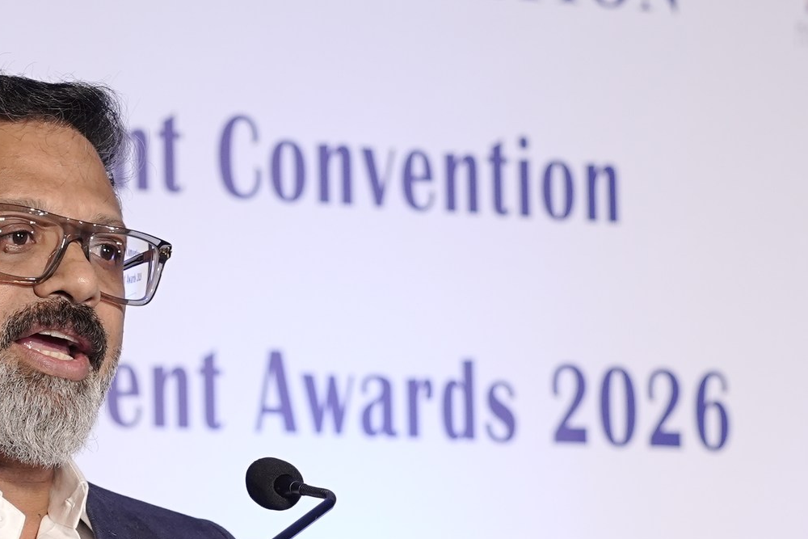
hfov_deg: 9.8
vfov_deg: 6.5
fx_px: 4714
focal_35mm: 210
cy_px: 624
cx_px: 118
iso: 1000
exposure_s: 1/160
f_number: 5
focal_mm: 55
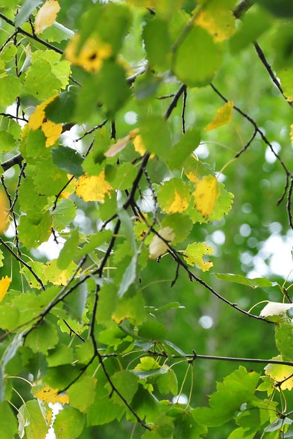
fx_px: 4695
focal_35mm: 385
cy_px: 220
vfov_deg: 5.4
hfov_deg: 3.6
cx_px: 159
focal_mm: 170
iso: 900
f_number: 5
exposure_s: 1/250
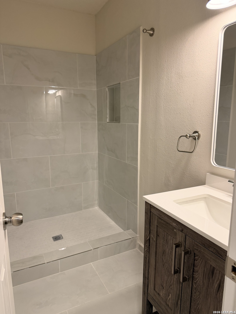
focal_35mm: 24
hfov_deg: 56.8
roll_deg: +0.3
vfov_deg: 71.6
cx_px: 118
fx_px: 218
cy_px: 157
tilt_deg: -10.6
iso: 160
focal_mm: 6.76
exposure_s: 1/60
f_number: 1.78
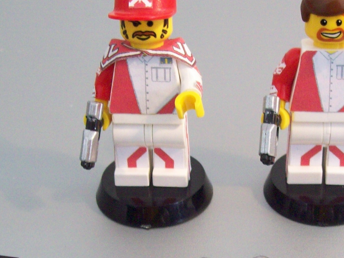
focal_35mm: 86
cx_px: 216
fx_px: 855
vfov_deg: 17.0
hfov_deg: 22.7
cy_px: 216
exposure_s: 1/13.4
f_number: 2.7
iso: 160
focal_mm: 6
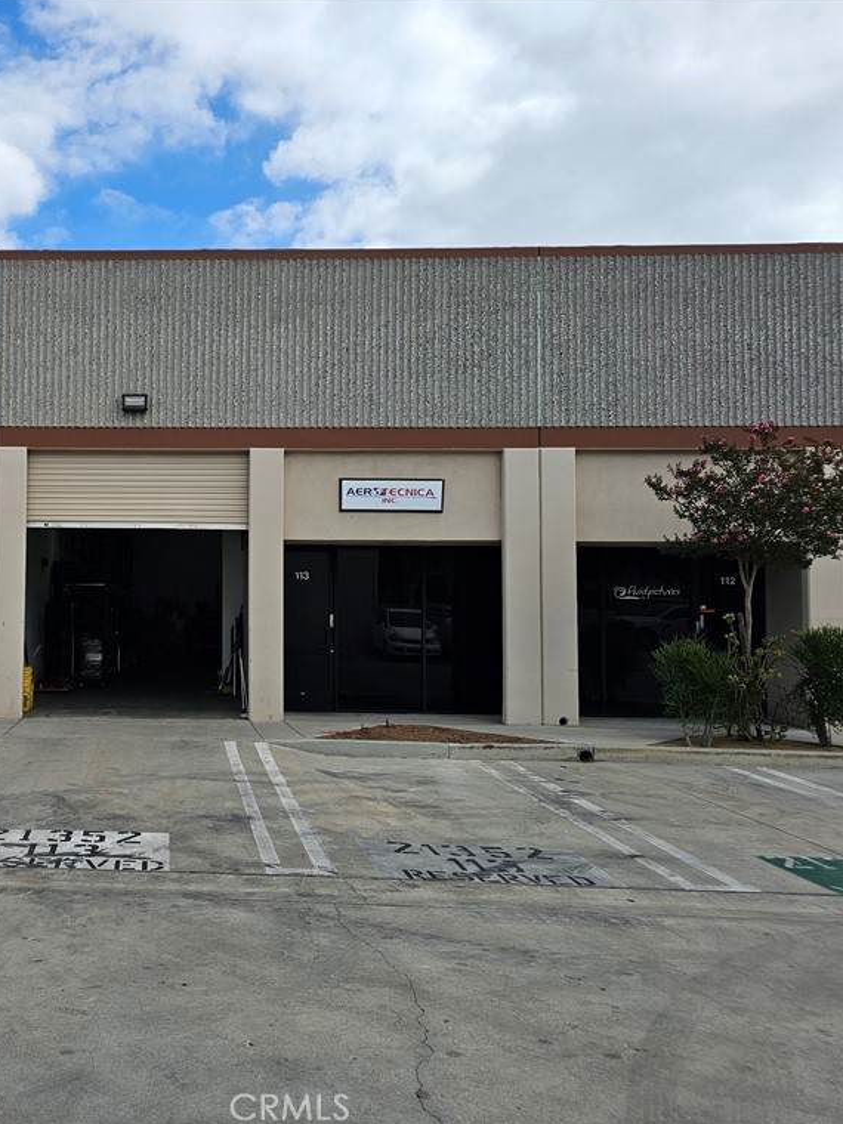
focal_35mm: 31
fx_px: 1007
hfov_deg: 42.3
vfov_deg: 58.4
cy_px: 561
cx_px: 111
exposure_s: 1/788
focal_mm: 6.3
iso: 10
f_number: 1.7
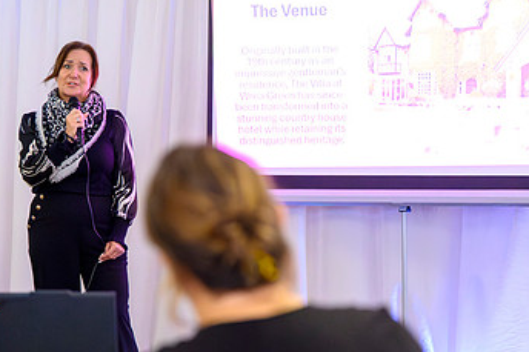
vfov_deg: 10.3
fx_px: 1953
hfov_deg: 15.4
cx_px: 191
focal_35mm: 133
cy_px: 169
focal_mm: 77
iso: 12800
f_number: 2.8
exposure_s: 1/200
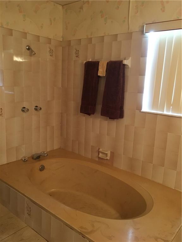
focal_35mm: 29
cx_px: 91
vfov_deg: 61.7
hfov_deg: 48.2
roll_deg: -1.2
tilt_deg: -11.6
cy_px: 121
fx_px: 203
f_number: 2.2
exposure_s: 1/15
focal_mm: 4.15
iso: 320
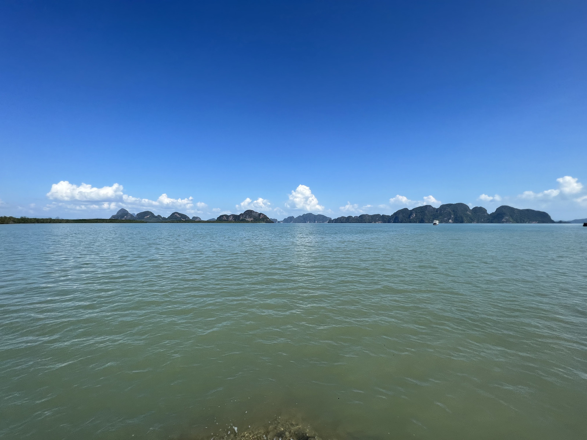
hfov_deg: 106.2
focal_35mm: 13
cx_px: 294
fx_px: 220
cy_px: 220
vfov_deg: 89.9
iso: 32
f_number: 1.8
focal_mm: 1.57
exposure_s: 1/2874
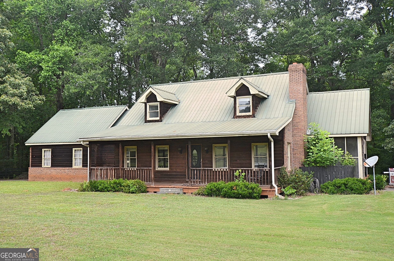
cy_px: 130
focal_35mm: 36
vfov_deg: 36.7
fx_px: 393
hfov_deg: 53.2
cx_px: 197
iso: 400
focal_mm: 24
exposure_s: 1/320
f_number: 9
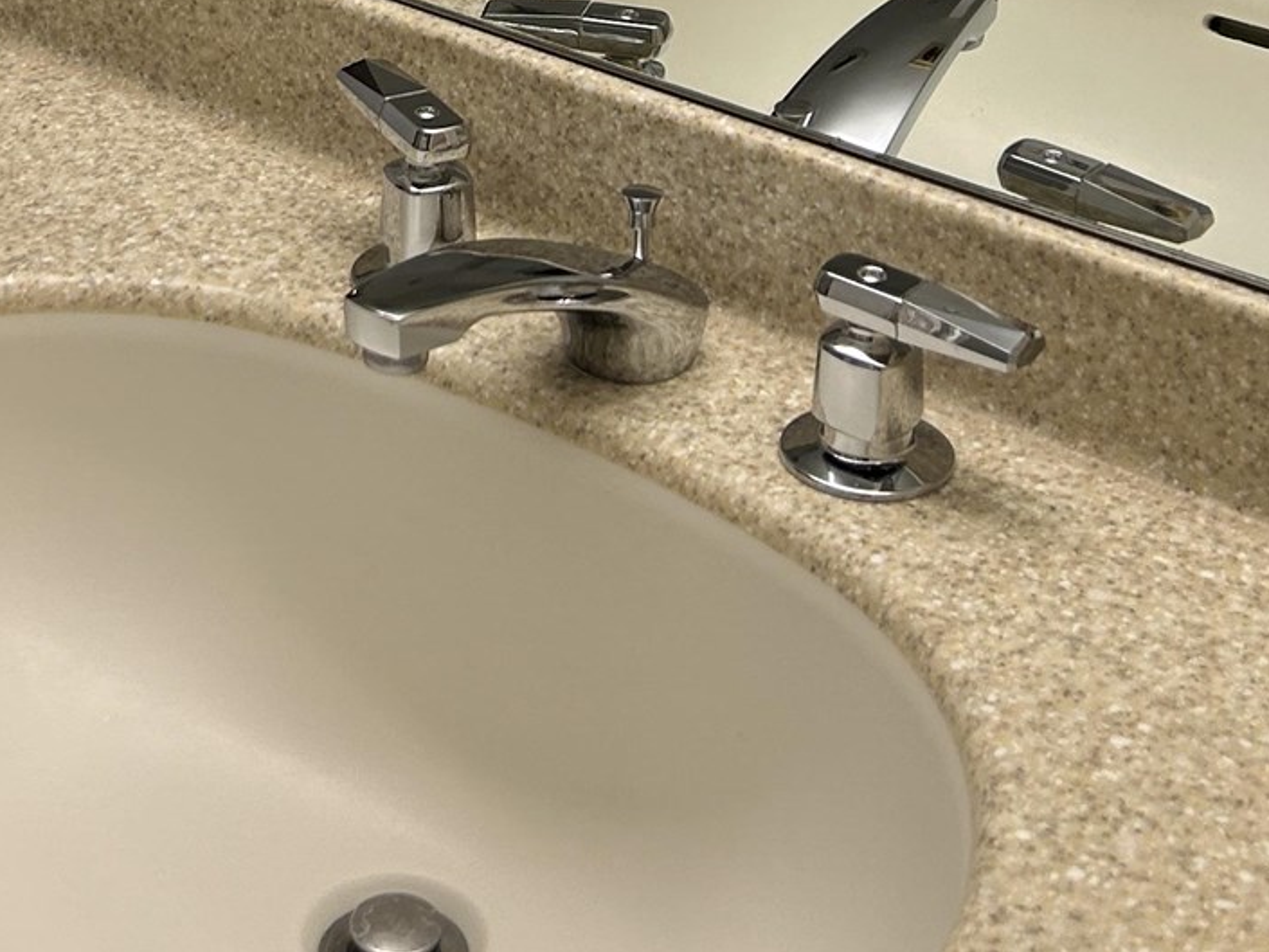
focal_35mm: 85
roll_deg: +0.9
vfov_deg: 15.2
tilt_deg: -8.3
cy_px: -716
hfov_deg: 22.8
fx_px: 3117
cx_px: 355
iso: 64
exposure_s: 1/123
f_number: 1.5
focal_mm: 5.7
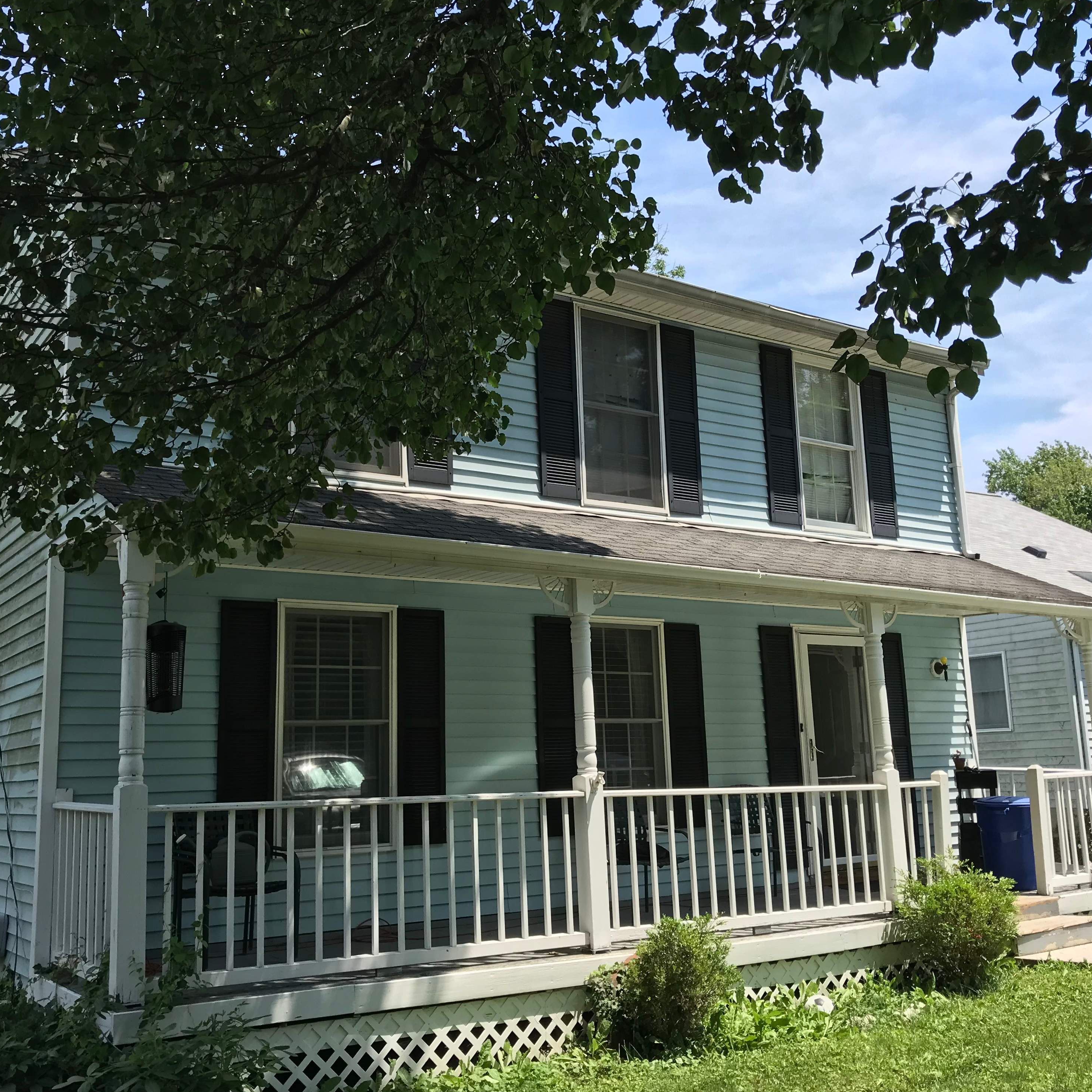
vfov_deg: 48.4
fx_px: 1213
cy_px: 540
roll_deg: +1.9
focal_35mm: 34
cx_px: 522
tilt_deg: +11.9
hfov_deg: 48.4
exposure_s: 1/1546
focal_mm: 3.99
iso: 20
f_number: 1.8
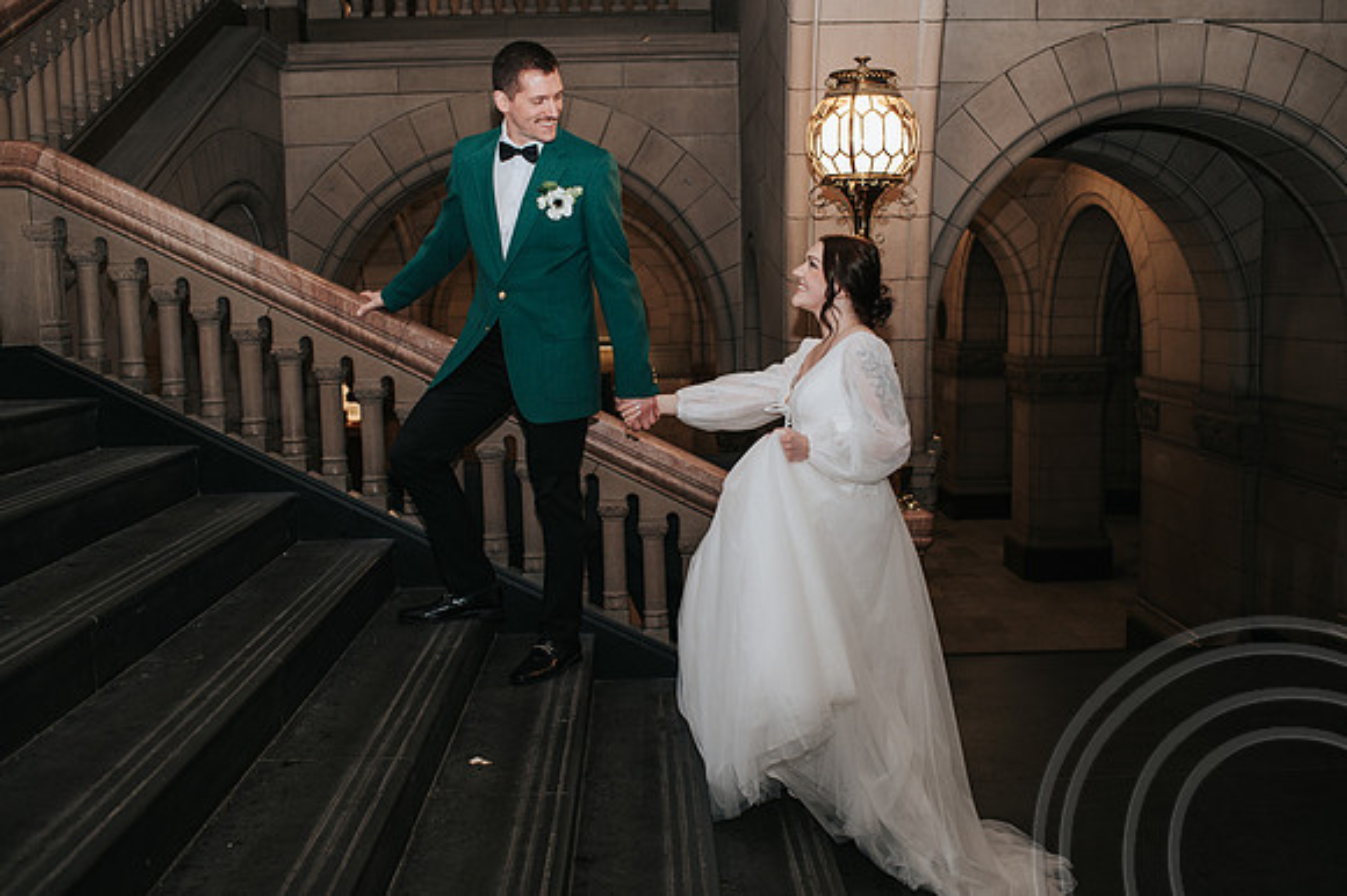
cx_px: 674
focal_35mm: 35
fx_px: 1309
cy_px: 448
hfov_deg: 54.5
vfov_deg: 37.8
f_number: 3.5
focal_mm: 35
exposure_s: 1/200
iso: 800
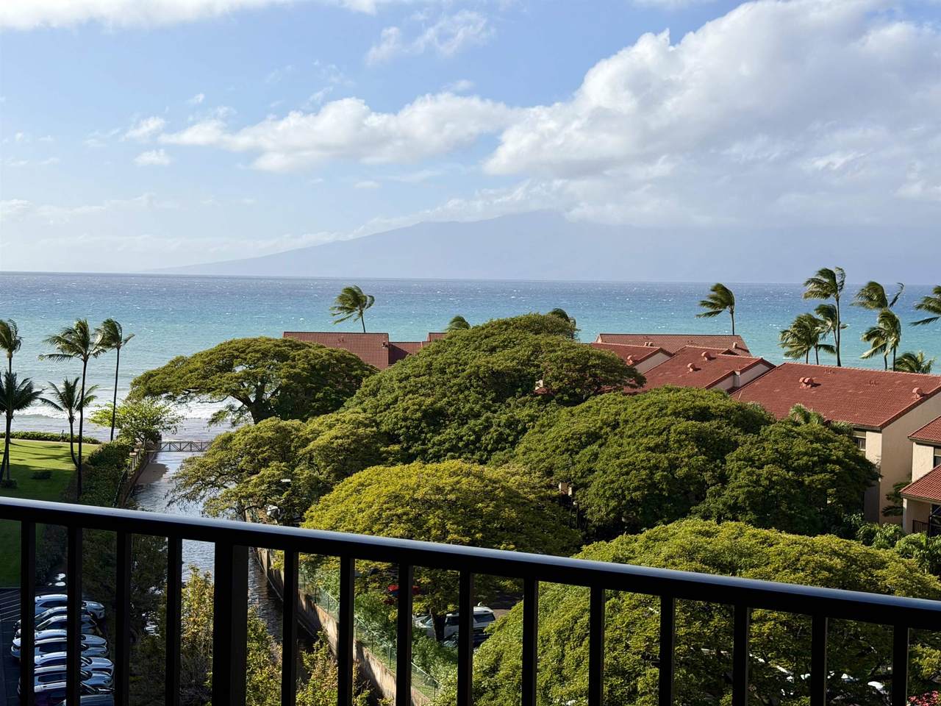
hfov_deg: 39.7
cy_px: 353
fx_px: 1305
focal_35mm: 48
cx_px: 470
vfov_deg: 30.3
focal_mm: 6.76
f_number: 1.78
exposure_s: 1/6536
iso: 64
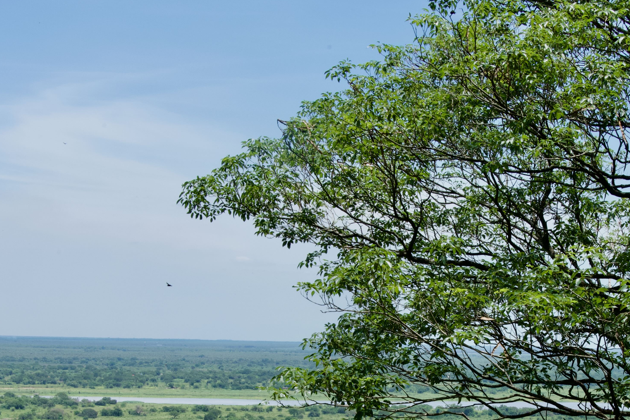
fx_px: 1698
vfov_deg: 14.0
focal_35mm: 97
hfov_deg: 21.0
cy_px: 386
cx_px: 401
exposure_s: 1/400
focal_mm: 47
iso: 1250
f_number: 22
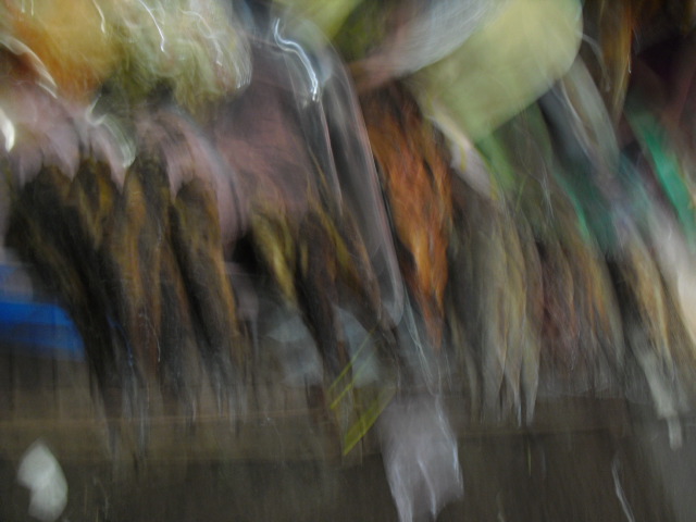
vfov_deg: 39.7
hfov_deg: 51.4
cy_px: 261
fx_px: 724
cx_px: 348
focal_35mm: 36
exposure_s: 1/2
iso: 200
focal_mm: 6.3
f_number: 3.1
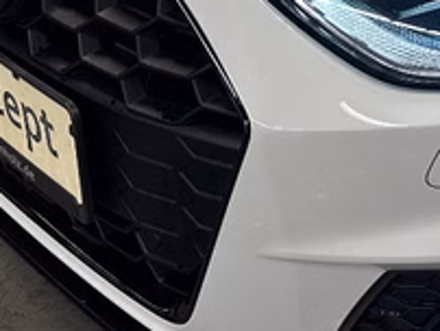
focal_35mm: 95
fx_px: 1209
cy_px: -126
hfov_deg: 18.1
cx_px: 686
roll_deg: -0.8
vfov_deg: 14.8
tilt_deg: -21.8
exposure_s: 1/50
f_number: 1.78
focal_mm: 6.86
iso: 125
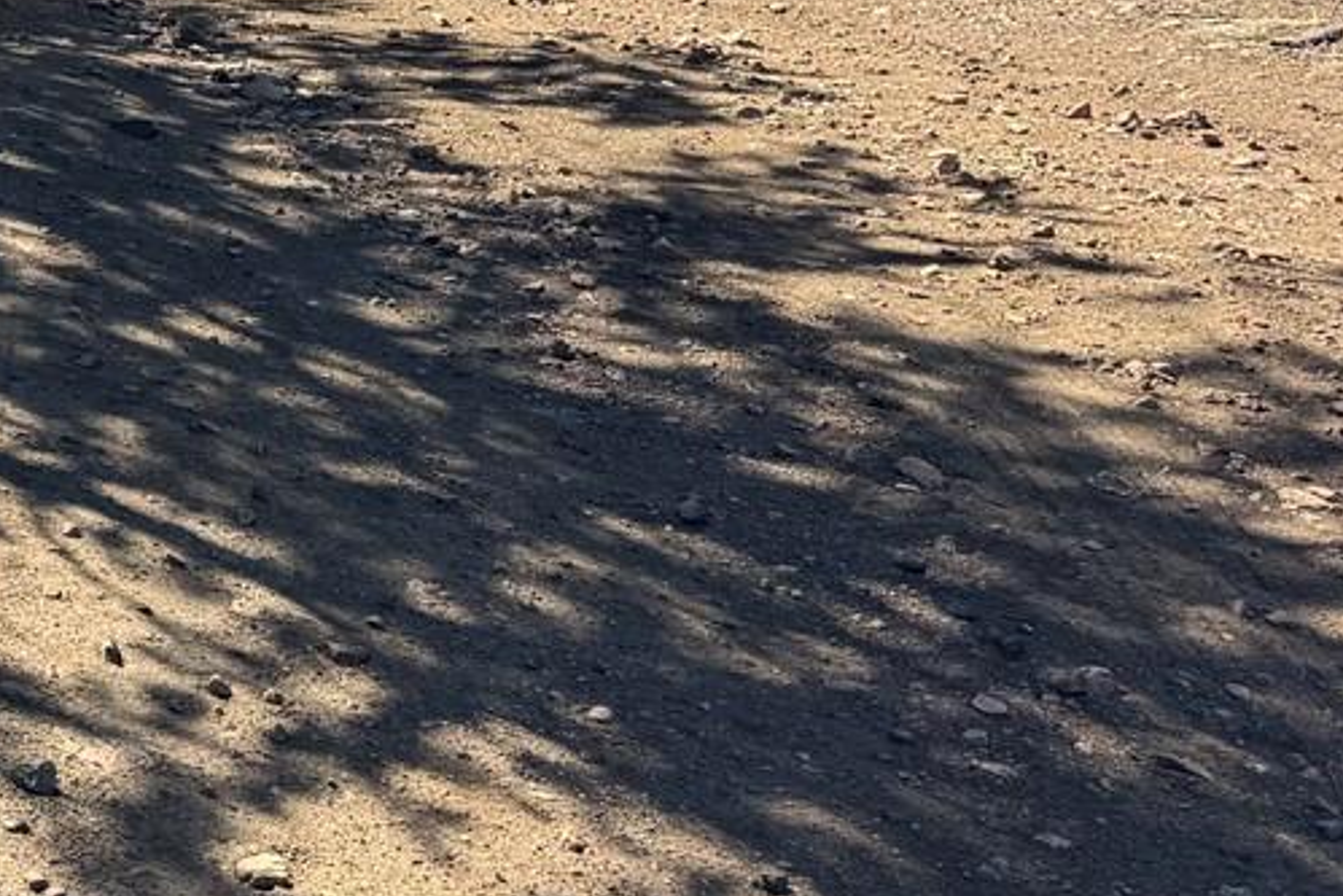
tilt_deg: -9.2
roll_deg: -3.1
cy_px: -323
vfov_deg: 16.0
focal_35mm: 80
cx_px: -501
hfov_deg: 22.2
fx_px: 2985
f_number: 1.78
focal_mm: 6.76
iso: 80
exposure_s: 1/1395
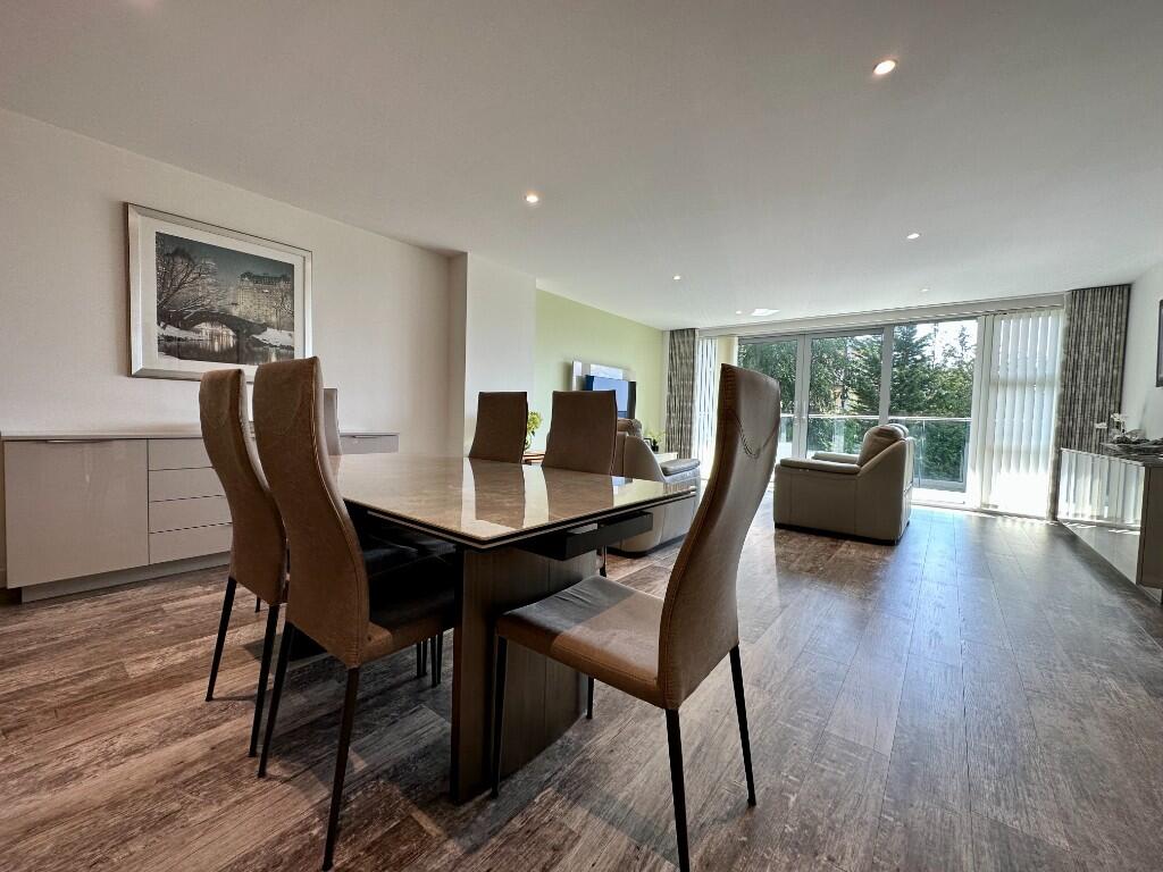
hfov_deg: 102.1
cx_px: 582
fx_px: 470
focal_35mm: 14
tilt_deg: -2.9
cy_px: 436
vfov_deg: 85.7
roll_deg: -1.6
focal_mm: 2.22
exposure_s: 1/100
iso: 80
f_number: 2.2
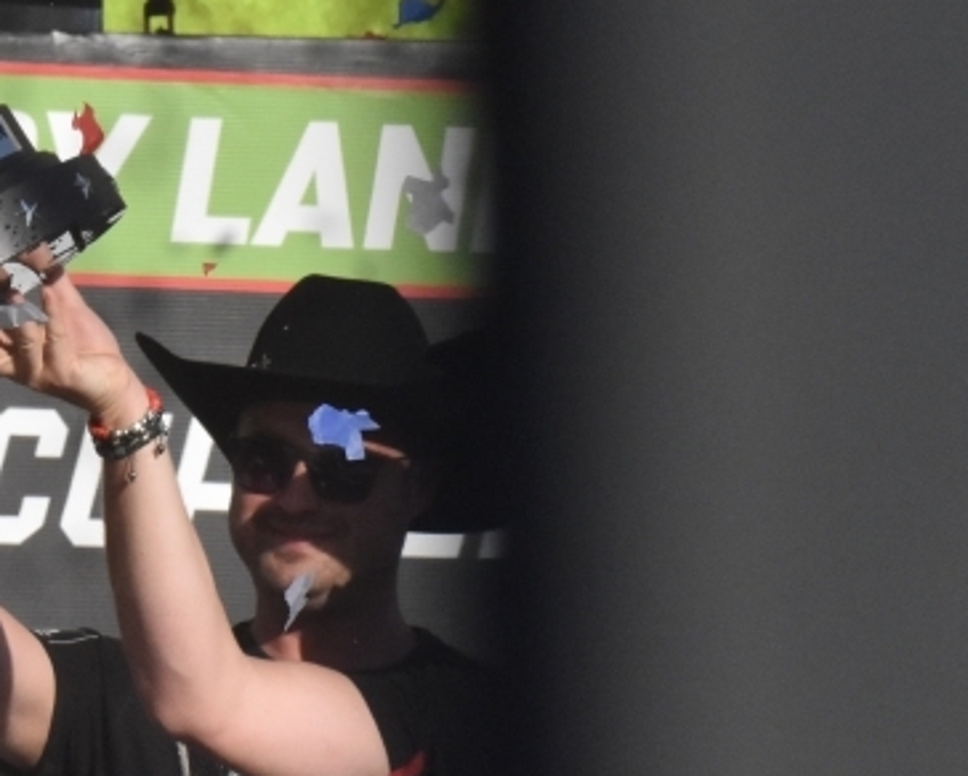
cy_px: 359
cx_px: -263
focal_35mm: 521
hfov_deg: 3.7
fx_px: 14950
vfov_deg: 3.0
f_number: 14
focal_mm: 135
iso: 1600
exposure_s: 1/3200
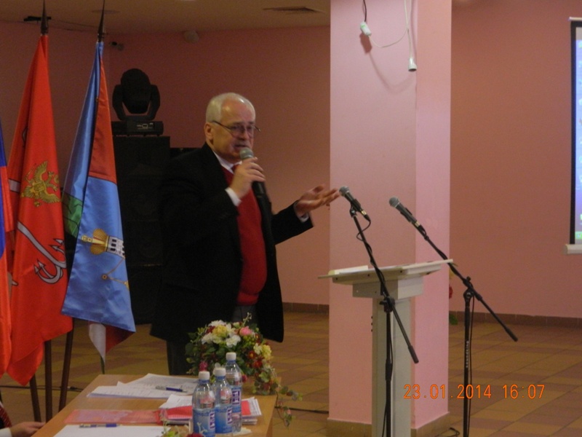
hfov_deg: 23.3
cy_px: 218
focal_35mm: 84
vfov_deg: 17.6
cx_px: 291
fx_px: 1412
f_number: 4.2
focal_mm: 15.1
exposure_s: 1/25
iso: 400
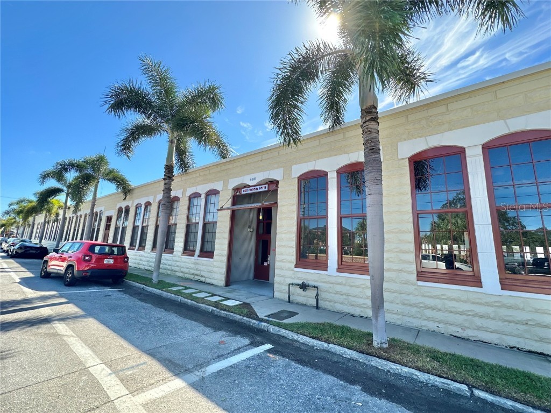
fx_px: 223
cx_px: 276
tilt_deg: +10.3
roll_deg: -3.2
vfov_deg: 85.7
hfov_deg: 102.1
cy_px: 206
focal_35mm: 14
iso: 40
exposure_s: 1/807
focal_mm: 2.22
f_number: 2.2
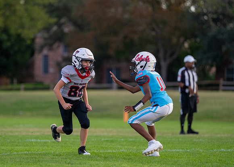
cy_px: 75
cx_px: 78
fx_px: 1755
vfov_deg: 5.4
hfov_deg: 7.6
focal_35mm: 264
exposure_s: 1/1600
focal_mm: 200
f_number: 2.8
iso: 1000
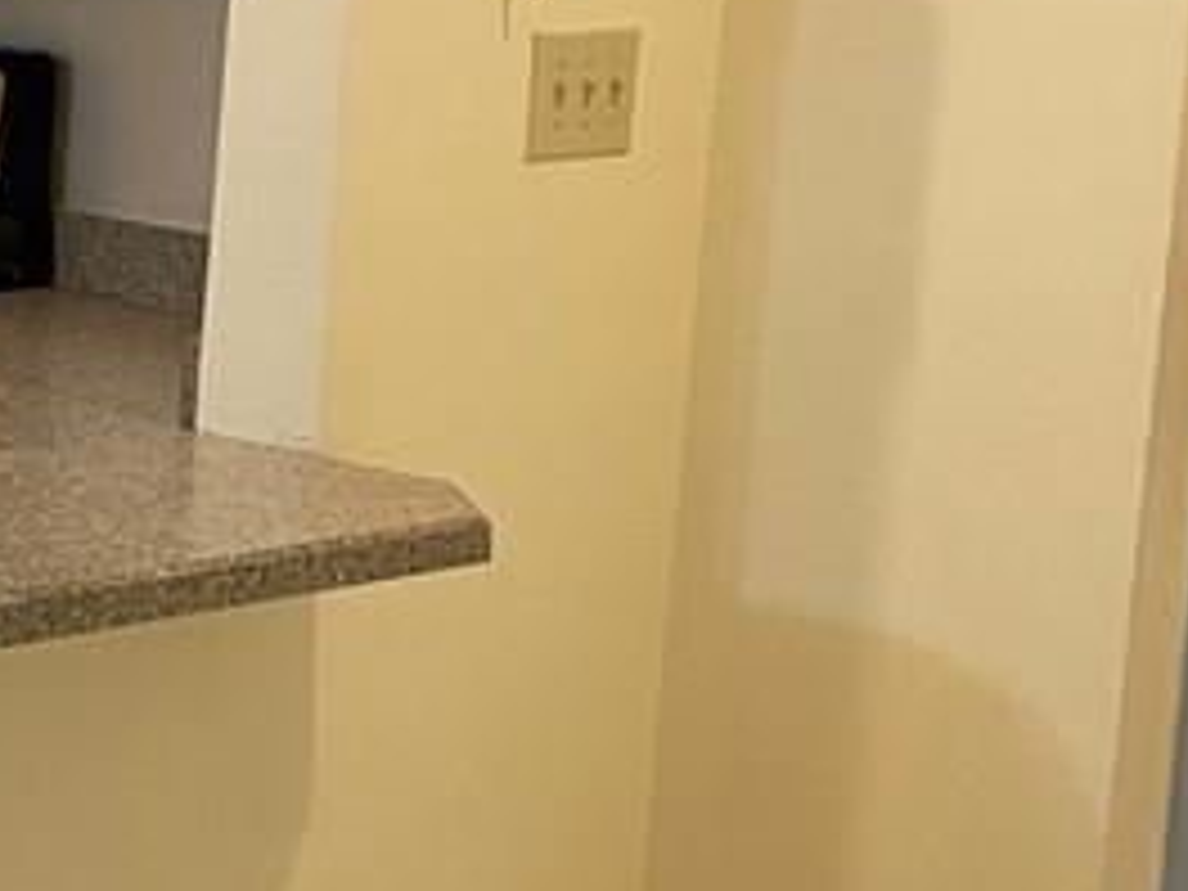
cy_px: 220
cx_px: -706
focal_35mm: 101
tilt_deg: -7.5
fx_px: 3466
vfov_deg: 14.6
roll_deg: -1.8
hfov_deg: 17.1
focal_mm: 4.25
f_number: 1.8
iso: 125
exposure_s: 1/60
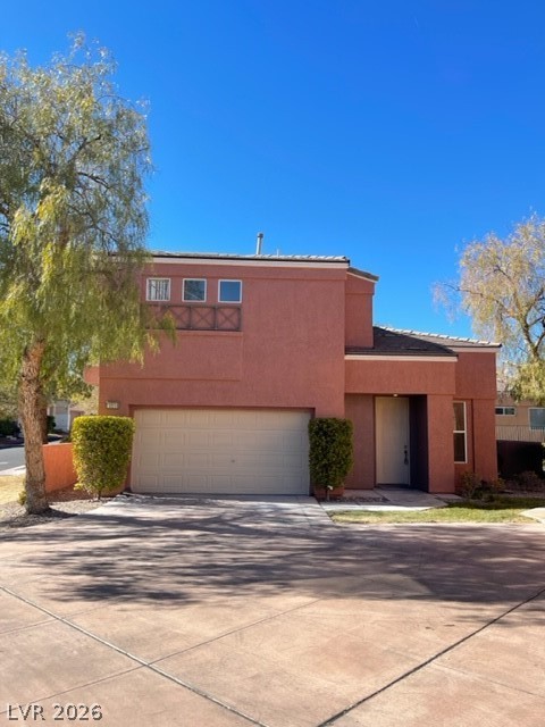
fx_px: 546
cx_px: 272
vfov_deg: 67.3
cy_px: 364
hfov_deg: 53.1
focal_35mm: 26
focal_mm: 5.1
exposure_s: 1/2165
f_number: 1.6
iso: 32
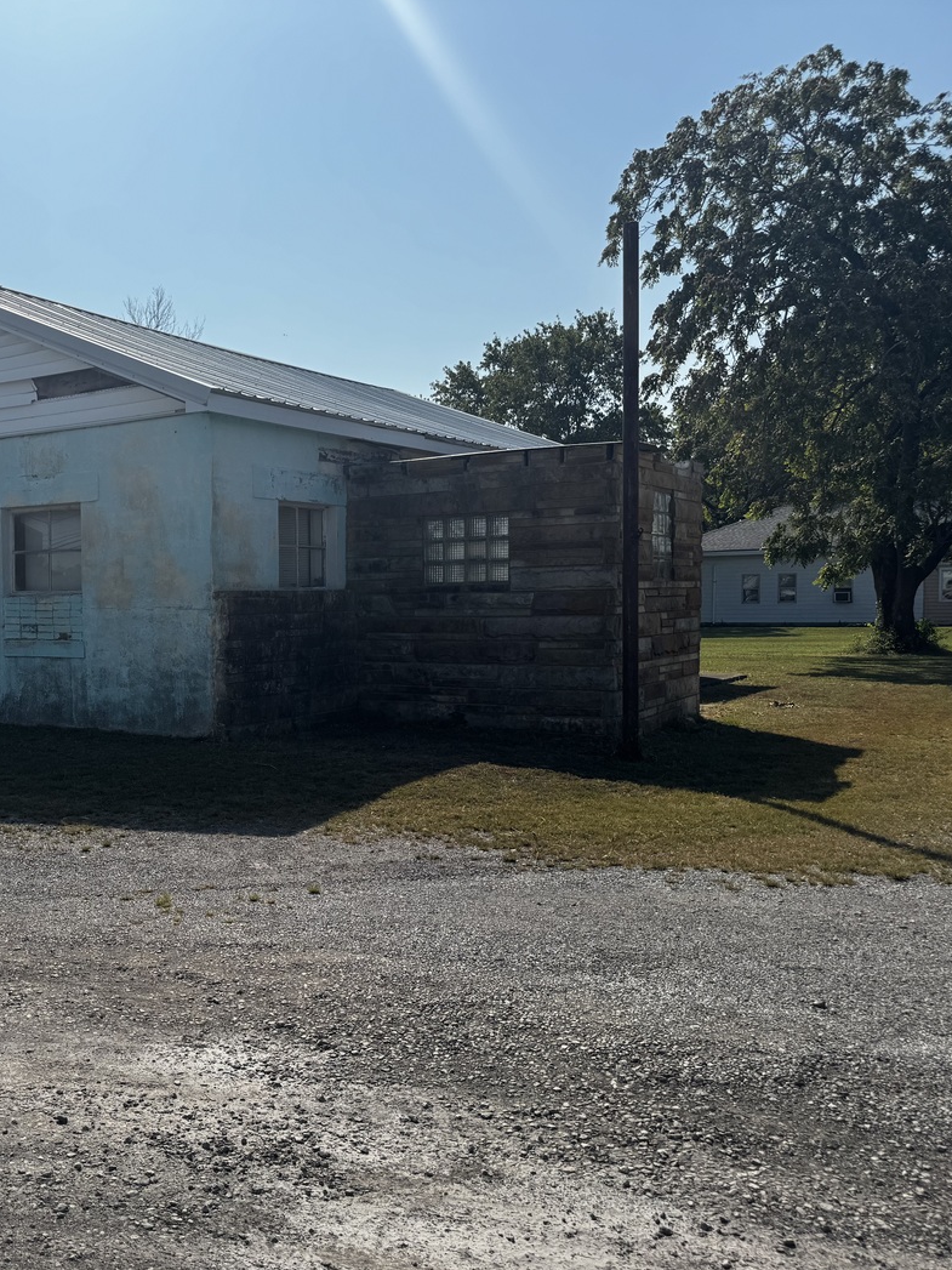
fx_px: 1210
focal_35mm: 33
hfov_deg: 41.1
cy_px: 651
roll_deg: +0.4
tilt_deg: -3.3
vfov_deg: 55.4
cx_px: 187
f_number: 1.78
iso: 80
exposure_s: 1/5814
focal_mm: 6.76
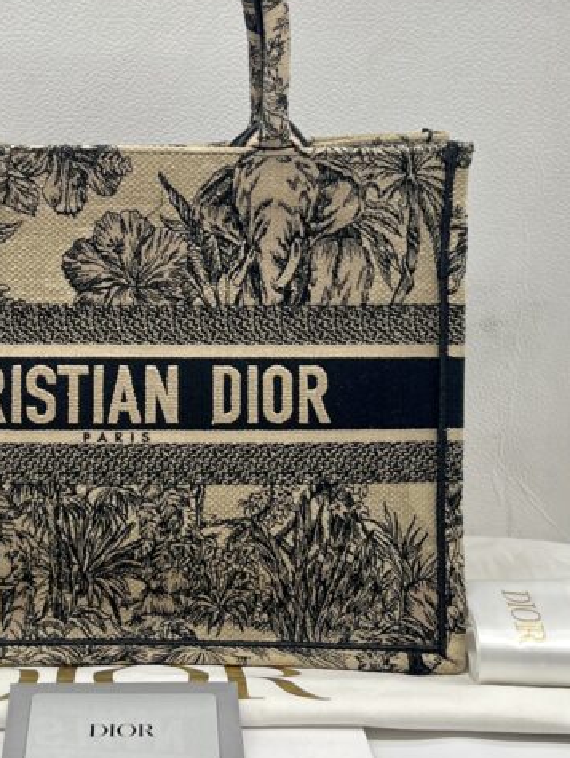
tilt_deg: -12.8
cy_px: 182
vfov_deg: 33.6
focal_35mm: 56
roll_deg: -0.2
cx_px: 123
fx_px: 1228
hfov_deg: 25.7
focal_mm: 5.7
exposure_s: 1/109
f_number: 1.5
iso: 32
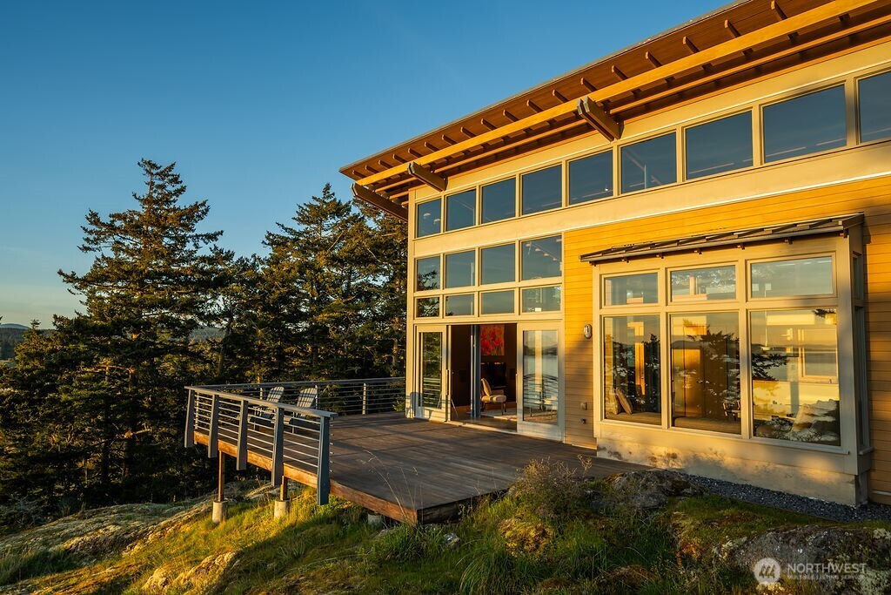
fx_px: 545
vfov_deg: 57.2
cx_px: 446
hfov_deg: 78.6
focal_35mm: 22
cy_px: 298
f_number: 5.6
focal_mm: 22
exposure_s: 1/200
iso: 100
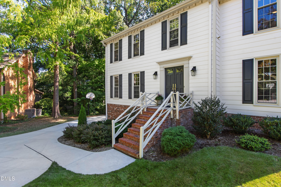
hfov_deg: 90.0
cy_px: 94
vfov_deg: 67.4
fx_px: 140
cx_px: 140
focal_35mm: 18
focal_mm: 12
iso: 200
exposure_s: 1/50
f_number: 9
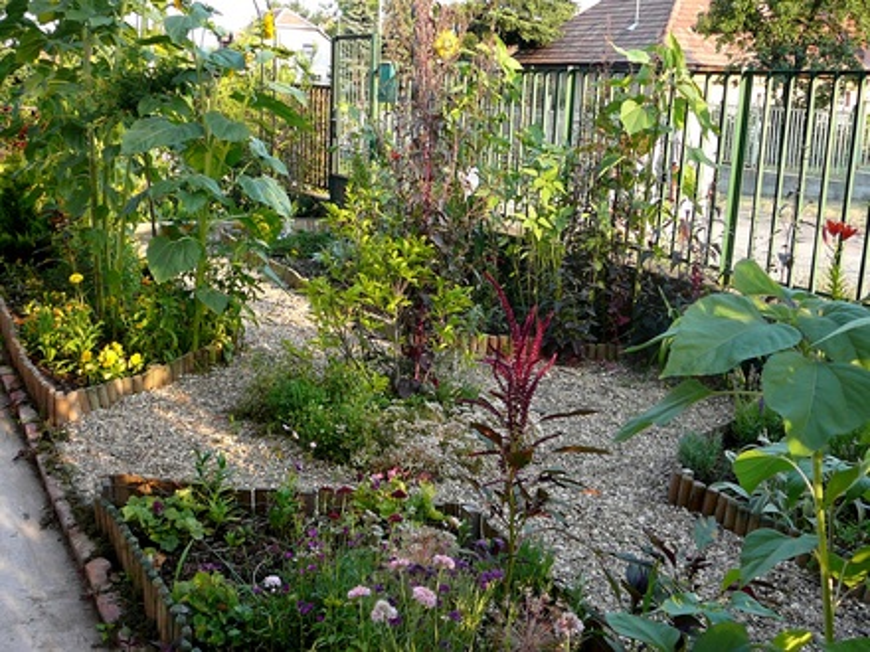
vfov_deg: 40.7
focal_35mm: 35
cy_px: 326
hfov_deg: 52.6
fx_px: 880
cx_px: 435
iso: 80
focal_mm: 5.2
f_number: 2.8
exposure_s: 1/125
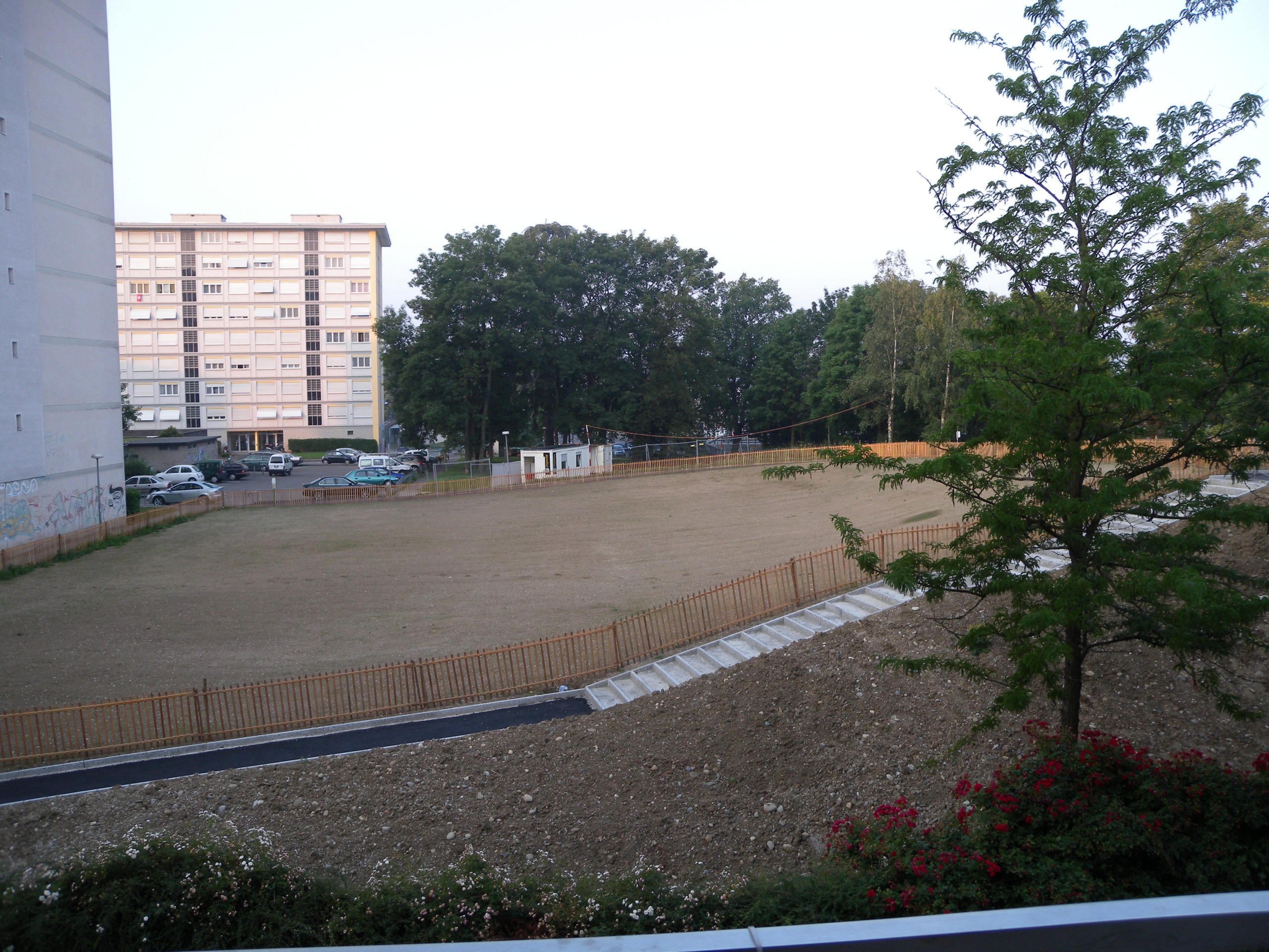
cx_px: 634
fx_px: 1026
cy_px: 476
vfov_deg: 49.7
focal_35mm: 28
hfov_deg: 63.4
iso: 64
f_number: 3.2
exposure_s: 1/110
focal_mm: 6
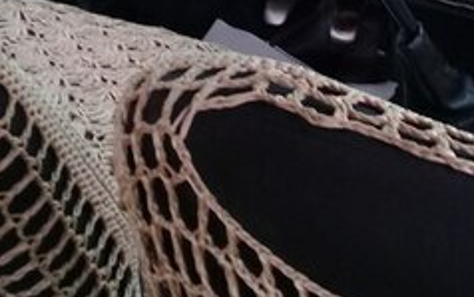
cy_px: -123
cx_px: 341
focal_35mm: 91
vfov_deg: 13.7
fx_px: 1176
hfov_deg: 22.6
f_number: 2.2
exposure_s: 1/33
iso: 50
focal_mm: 3.3
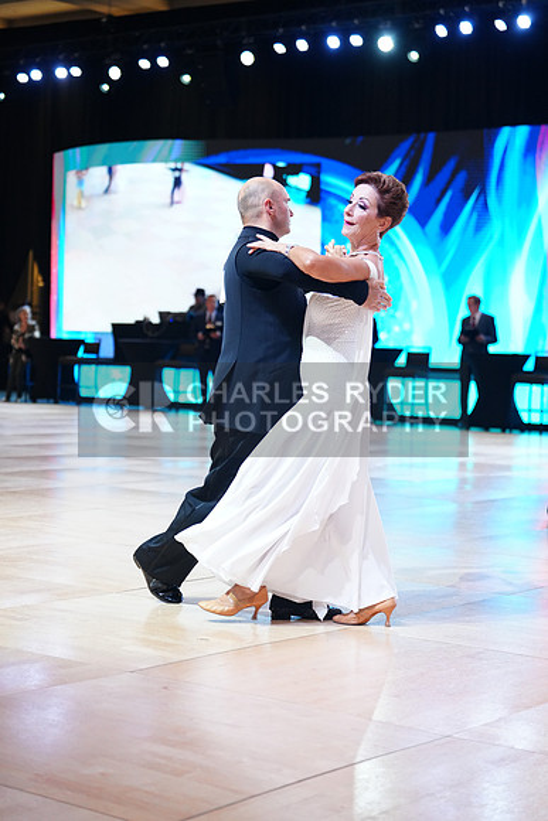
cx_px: 274
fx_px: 1597
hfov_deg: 19.5
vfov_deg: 28.8
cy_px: 410
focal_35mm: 70
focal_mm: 70
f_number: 2.8
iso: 2000
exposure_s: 1/400
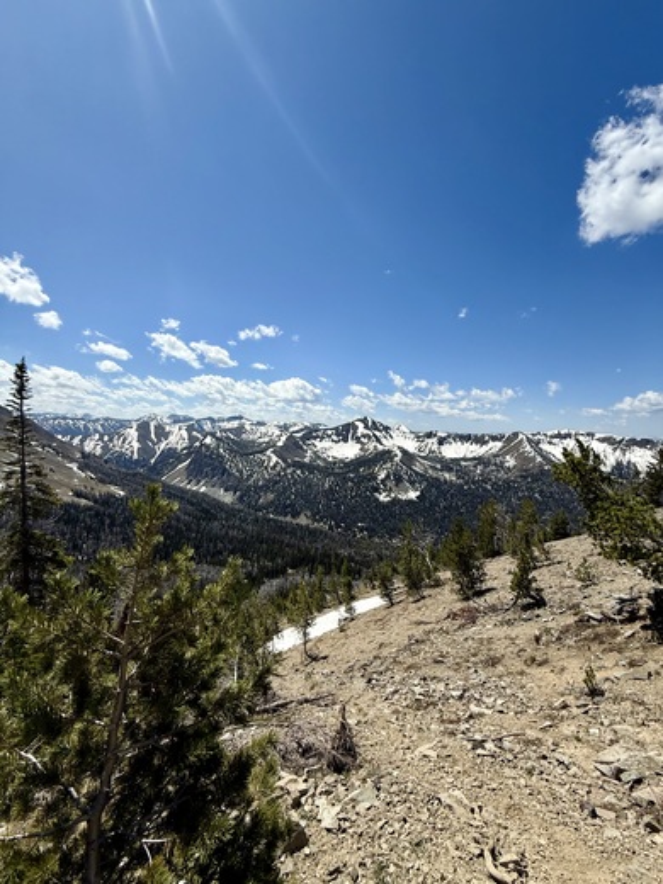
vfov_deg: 102.1
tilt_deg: -2.8
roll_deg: -1.8
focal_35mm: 14
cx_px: 332
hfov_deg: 85.7
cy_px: 442
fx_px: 358
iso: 50
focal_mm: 2.22
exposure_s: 1/4149
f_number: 2.2
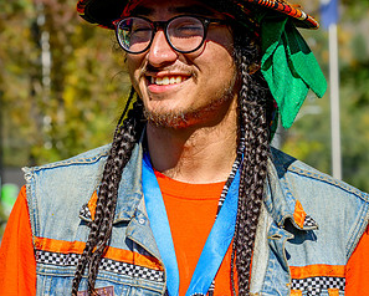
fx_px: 2207
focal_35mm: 202
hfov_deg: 9.6
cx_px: 184
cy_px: 159
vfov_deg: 7.7
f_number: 8
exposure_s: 1/500
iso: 140
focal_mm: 95
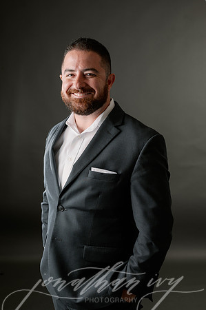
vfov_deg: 39.6
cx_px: 103
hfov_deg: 26.9
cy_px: 155
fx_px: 430
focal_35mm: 50
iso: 100
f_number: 5
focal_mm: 50
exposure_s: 1/200
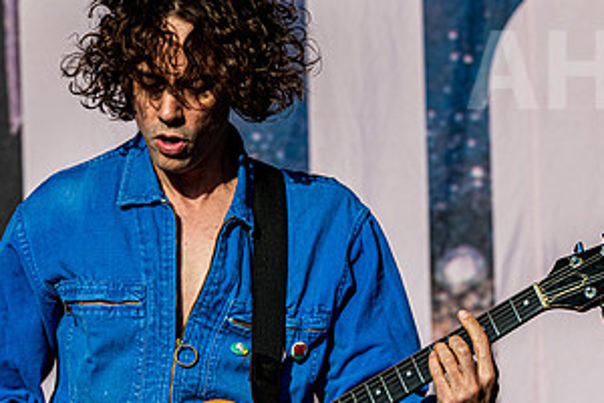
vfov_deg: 5.0
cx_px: 255
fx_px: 4647
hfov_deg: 7.4
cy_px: 268
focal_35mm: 277
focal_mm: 125
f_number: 7.1
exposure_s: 1/1600
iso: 640
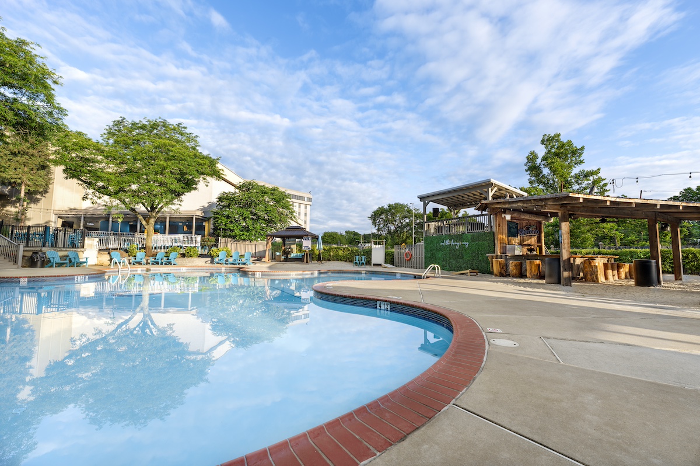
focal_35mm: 14
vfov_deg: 81.1
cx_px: 350
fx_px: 272
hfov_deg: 104.3
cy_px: 233
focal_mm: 14
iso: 100
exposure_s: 1/160
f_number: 8
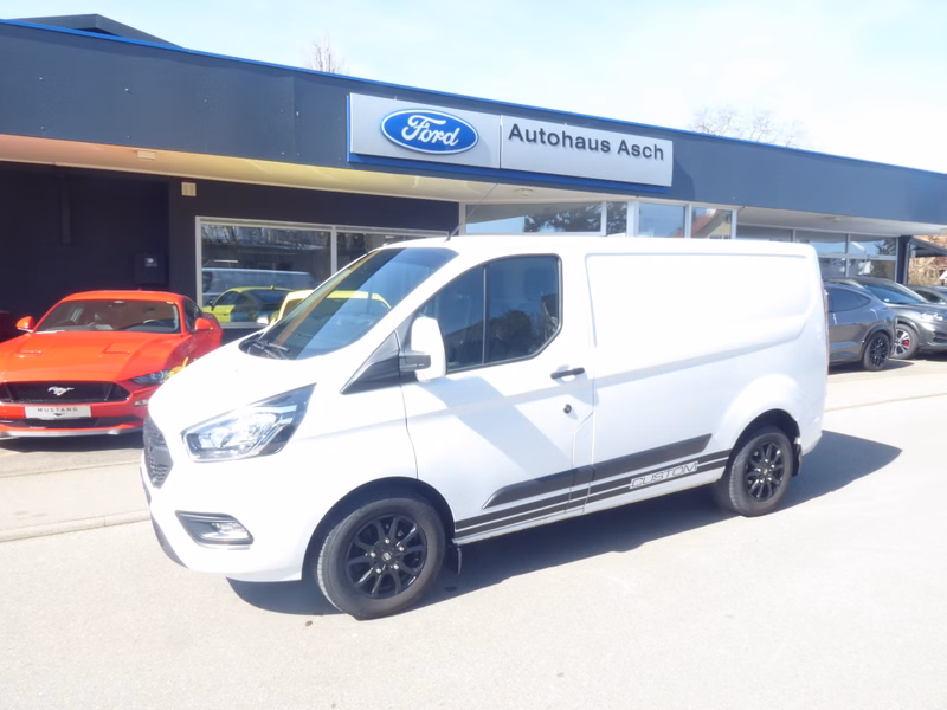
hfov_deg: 71.6
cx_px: 474
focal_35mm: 24
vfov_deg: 56.8
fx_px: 657
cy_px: 355
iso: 80
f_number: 8
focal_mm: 4.3
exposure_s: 1/40
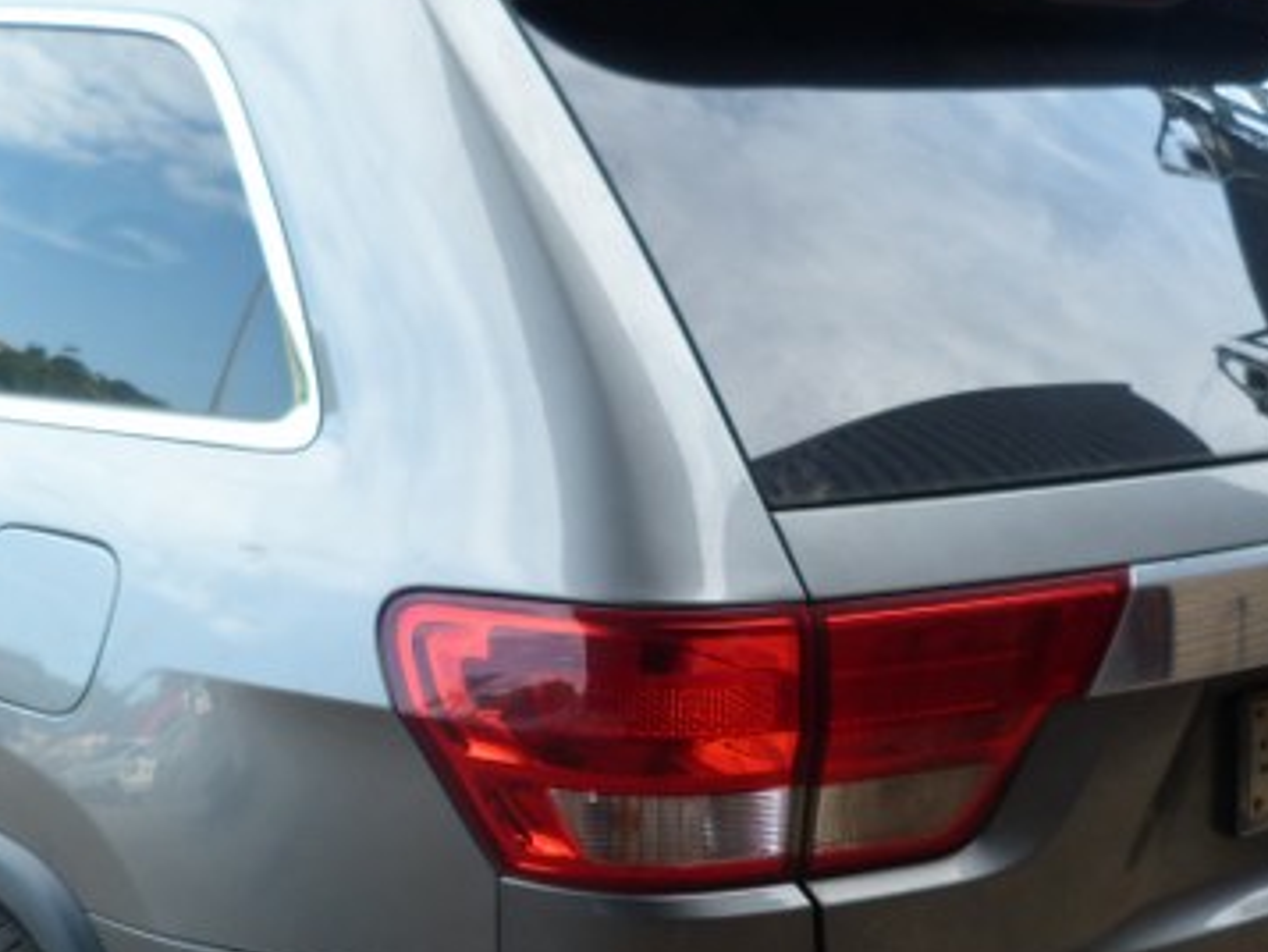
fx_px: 2052
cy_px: 789
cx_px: 494
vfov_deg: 25.6
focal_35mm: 56
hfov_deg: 34.2
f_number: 2.8
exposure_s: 1/100
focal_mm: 4.5
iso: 80
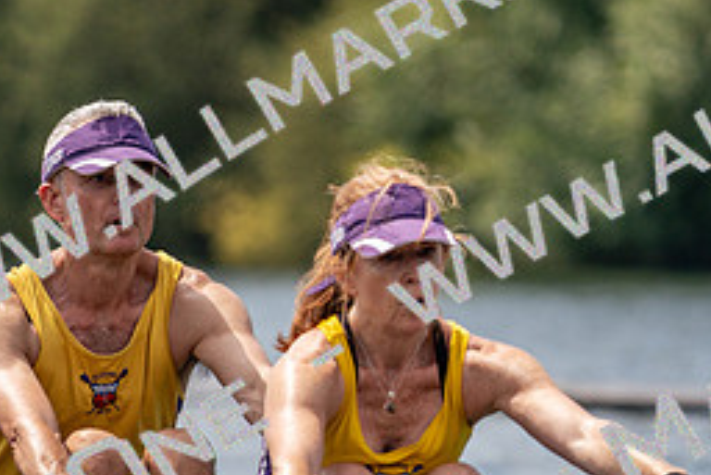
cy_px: 371
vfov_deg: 1.7
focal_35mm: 819
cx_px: 186
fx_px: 16184
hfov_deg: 2.5
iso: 250
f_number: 6.3
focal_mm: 362
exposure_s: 1/1600
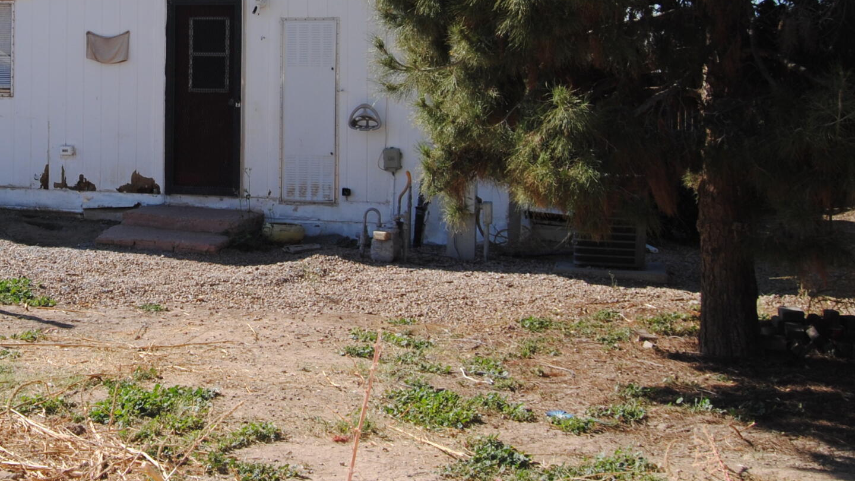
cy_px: 74
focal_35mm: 59
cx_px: 93
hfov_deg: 33.6
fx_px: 1338
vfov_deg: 20.1
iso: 100
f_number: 9
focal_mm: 18
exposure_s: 1/200
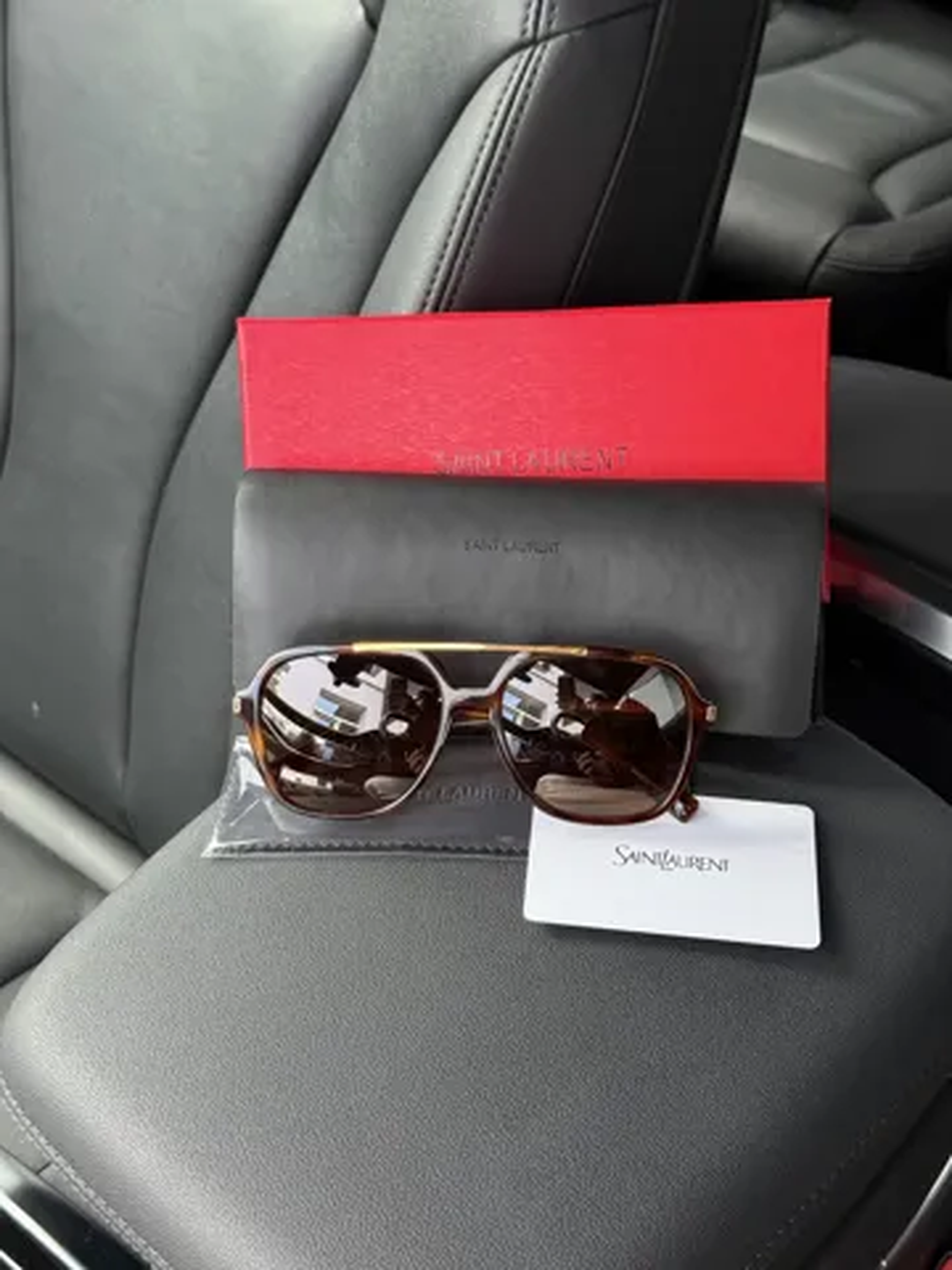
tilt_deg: -43.9
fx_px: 1760
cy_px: 635
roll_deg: +2.2
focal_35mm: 48
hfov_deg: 30.3
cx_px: 476
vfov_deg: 39.7
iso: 200
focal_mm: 6.76
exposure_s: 1/51
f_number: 1.78
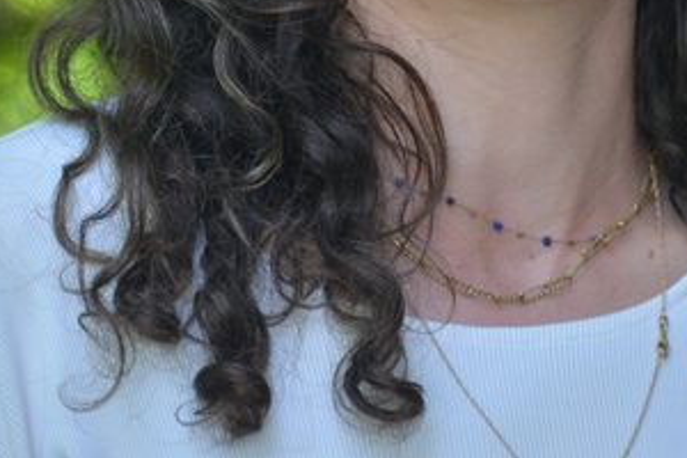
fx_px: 14311
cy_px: -208
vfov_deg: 1.8
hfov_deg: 2.7
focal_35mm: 750
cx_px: 471
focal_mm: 250
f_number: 5.6
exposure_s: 1/100
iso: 400
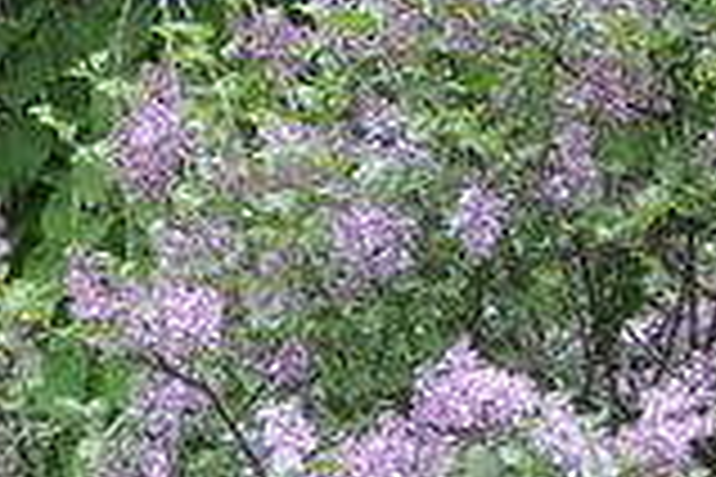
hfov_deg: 9.9
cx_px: 1292
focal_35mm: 196
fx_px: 3898
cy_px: 608
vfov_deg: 6.9
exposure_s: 1/60
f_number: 8
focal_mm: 26
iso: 200
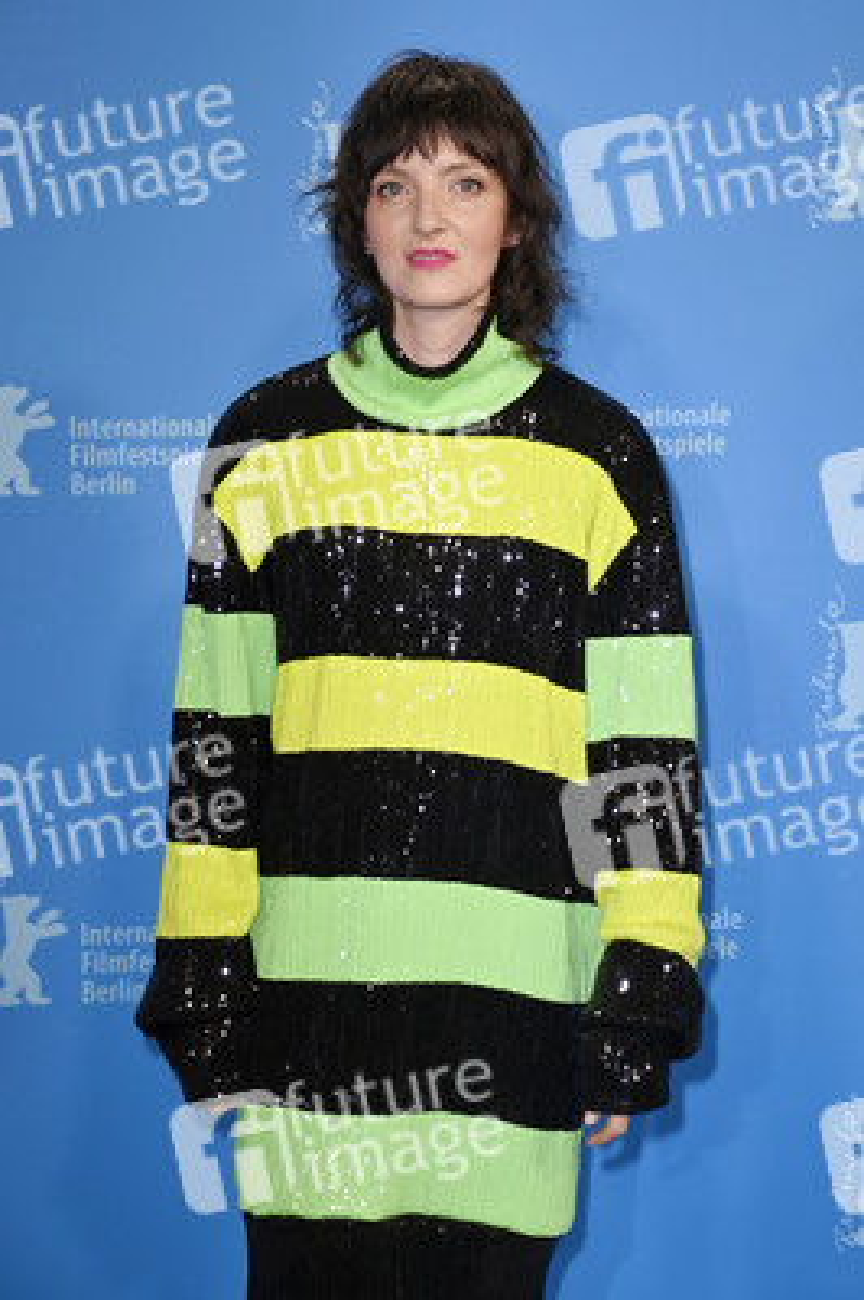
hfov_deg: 15.2
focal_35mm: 90
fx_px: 3245
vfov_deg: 22.6
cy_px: 650
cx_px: 432
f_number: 5
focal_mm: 90
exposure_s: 1/200
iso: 800
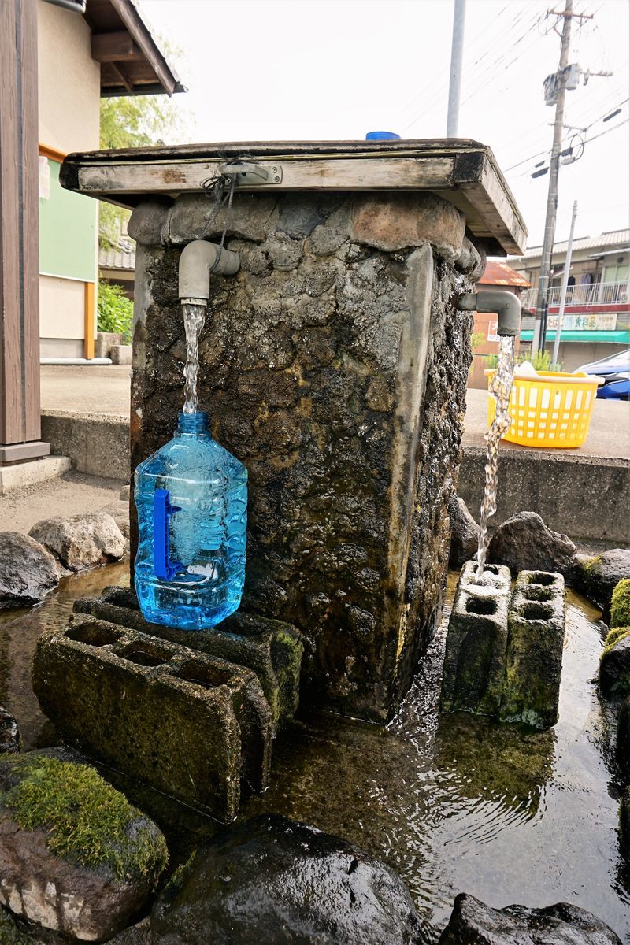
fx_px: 630
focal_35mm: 24
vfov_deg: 73.7
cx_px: 315
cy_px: 472
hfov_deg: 53.1
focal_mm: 16
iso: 100
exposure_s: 1/100
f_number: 7.1
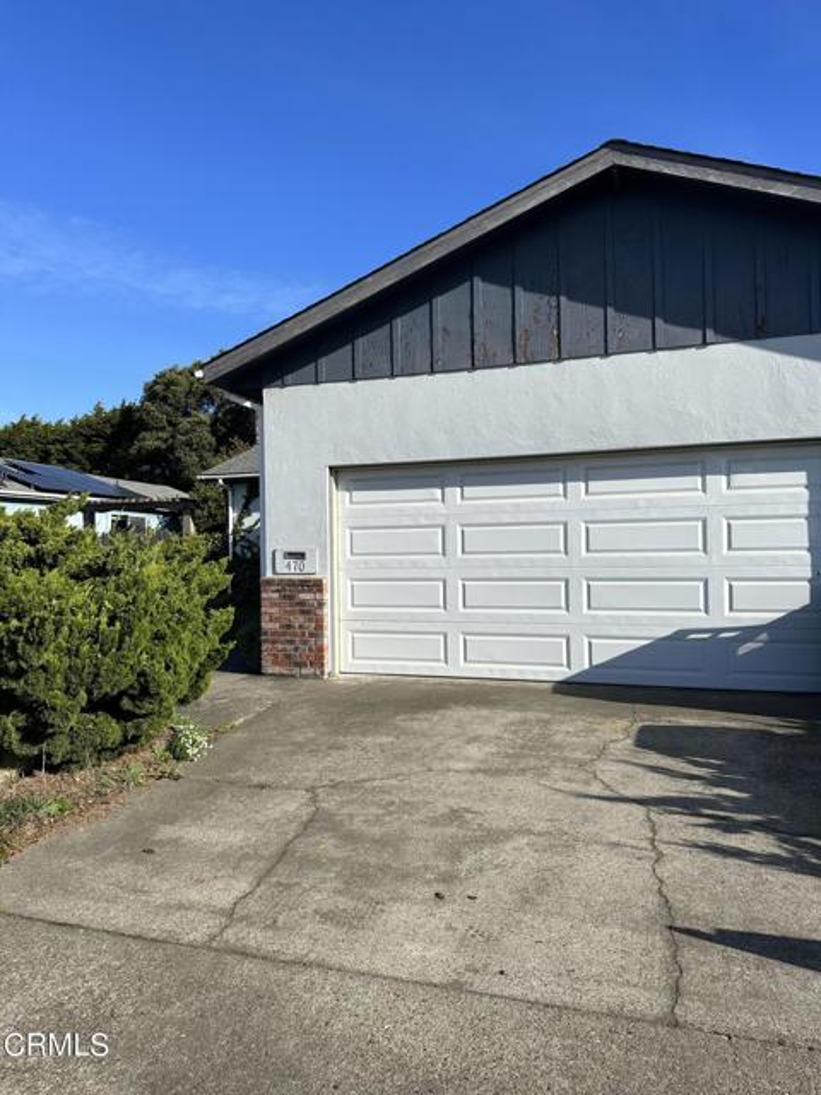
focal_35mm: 24
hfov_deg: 56.8
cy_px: 548
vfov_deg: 71.6
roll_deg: +0.4
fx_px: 759
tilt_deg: +1.1
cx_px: 410
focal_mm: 6.86
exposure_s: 1/5525
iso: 80
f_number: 1.78
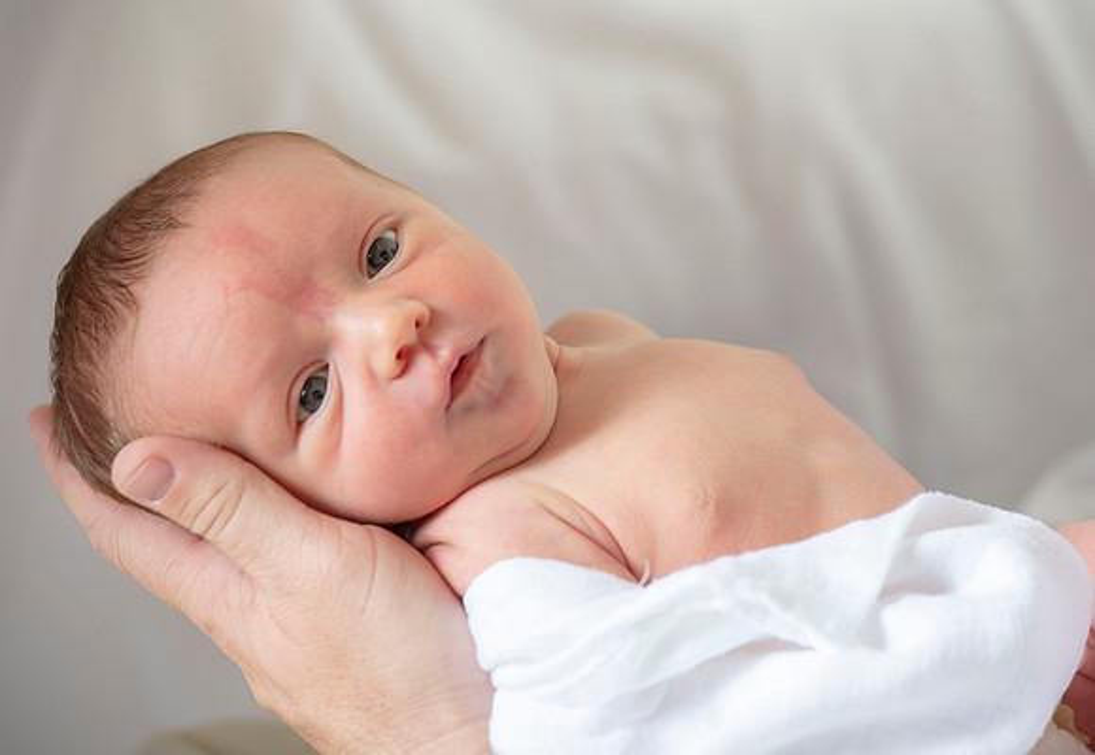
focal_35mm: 213
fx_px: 6541
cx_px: 586
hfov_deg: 9.6
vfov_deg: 6.6
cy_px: 384
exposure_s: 1/160
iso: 200
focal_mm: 185
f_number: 5.6
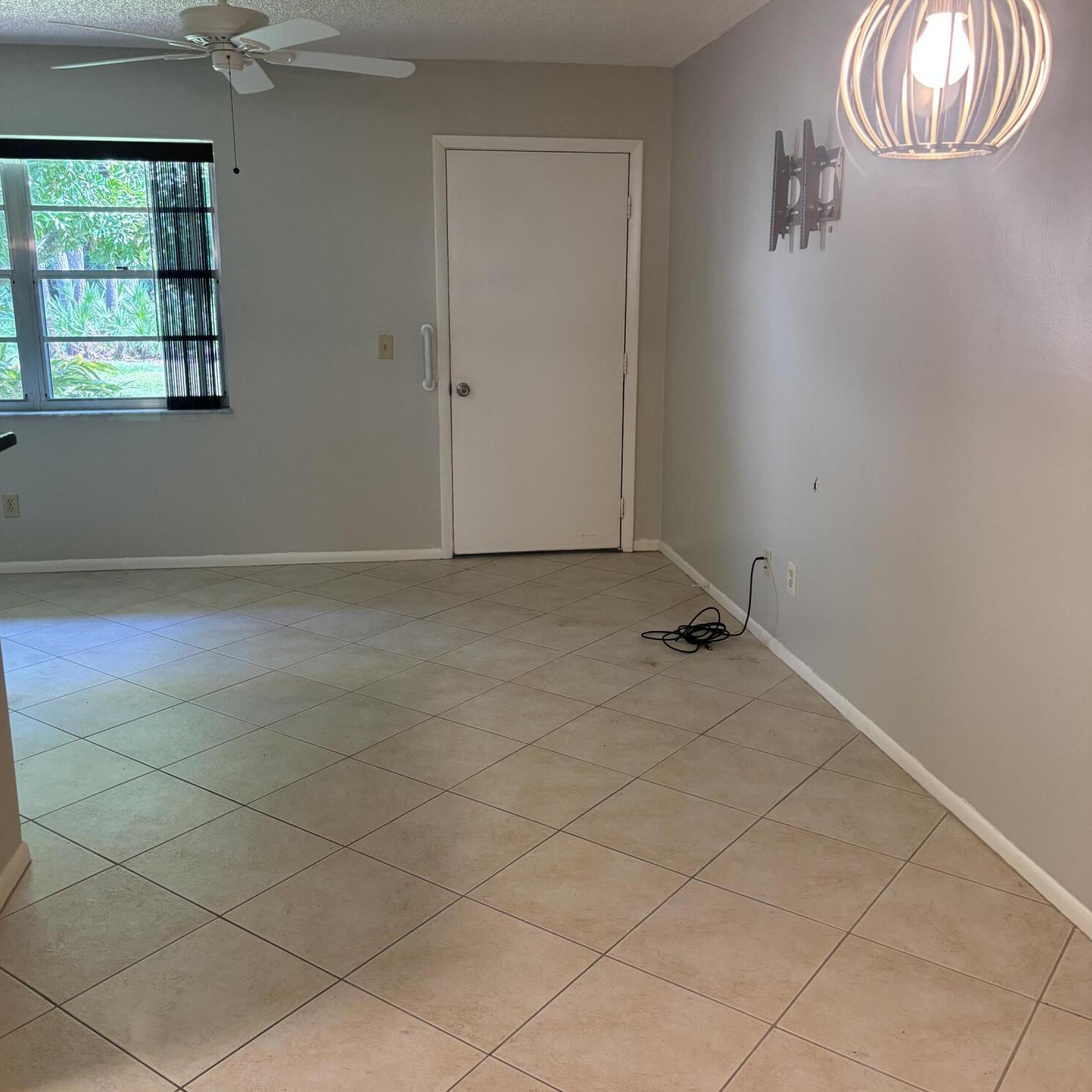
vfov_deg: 52.5
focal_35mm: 31
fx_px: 1106
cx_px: 545
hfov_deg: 52.5
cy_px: 537
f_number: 1.6
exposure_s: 1/60
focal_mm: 5.96
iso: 125
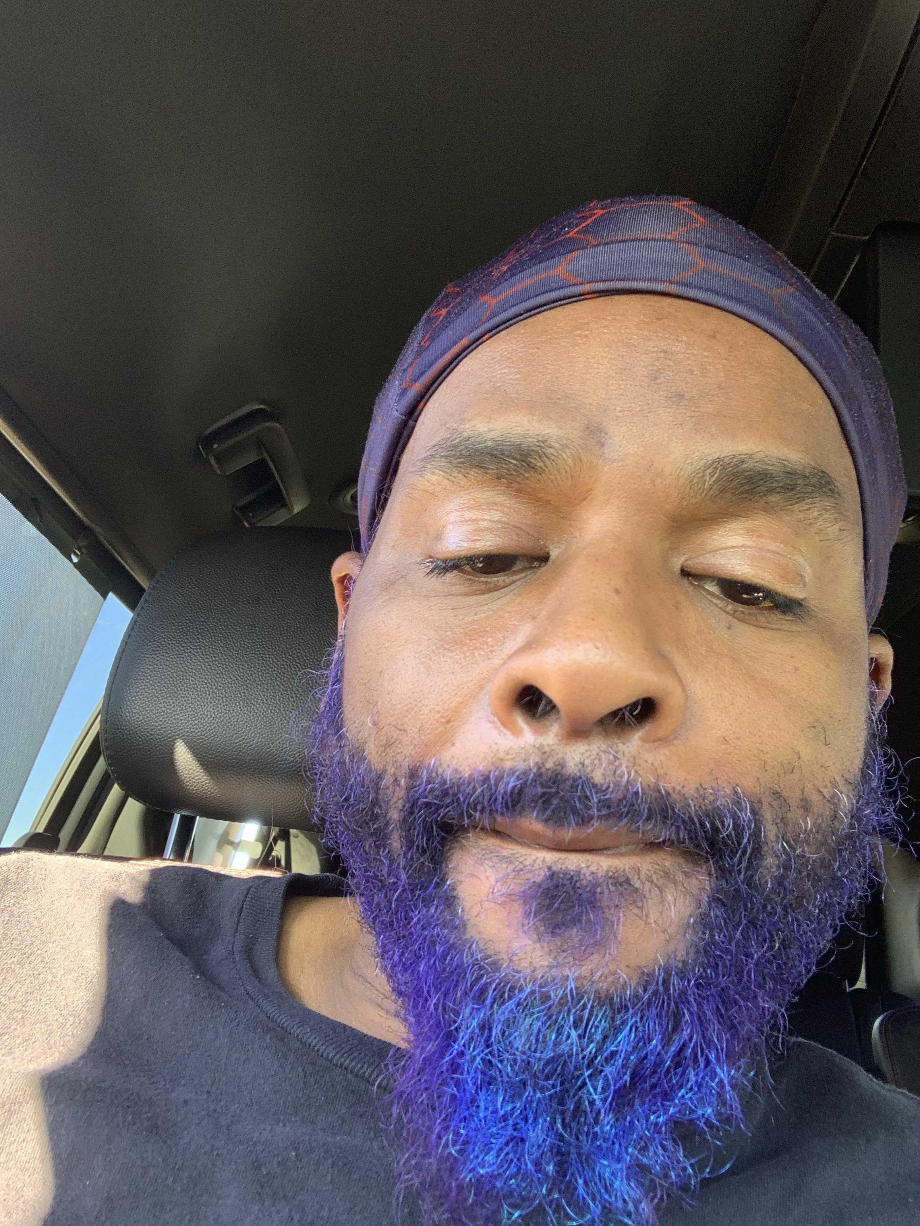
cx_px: 460
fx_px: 1134
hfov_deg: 44.2
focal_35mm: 32
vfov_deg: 56.8
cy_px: 613
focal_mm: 2.87
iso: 64
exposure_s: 1/80
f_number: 2.2
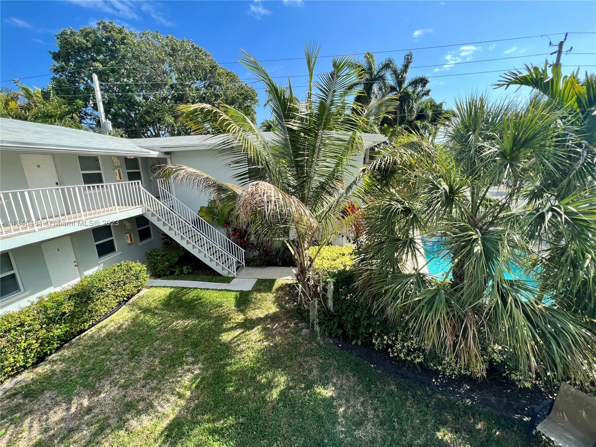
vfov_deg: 89.9
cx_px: 298
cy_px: 224
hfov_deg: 106.2
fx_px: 224
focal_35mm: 13
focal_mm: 1.57
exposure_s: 1/608
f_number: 1.8
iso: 32
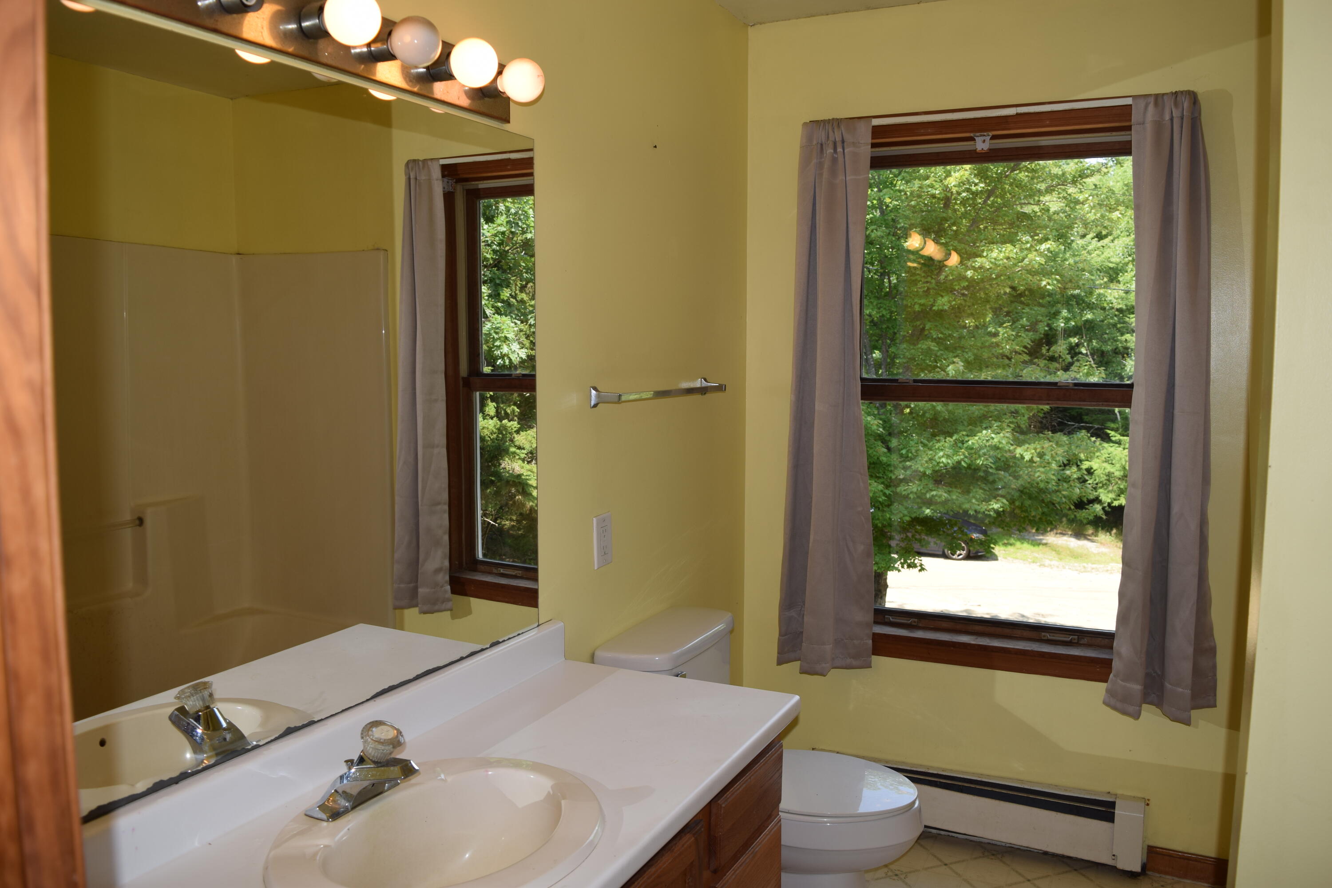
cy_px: 444
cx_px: 666
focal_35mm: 27
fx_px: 999
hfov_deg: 67.4
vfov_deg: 47.9
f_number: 5.6
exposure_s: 1/125
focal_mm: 18
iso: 100
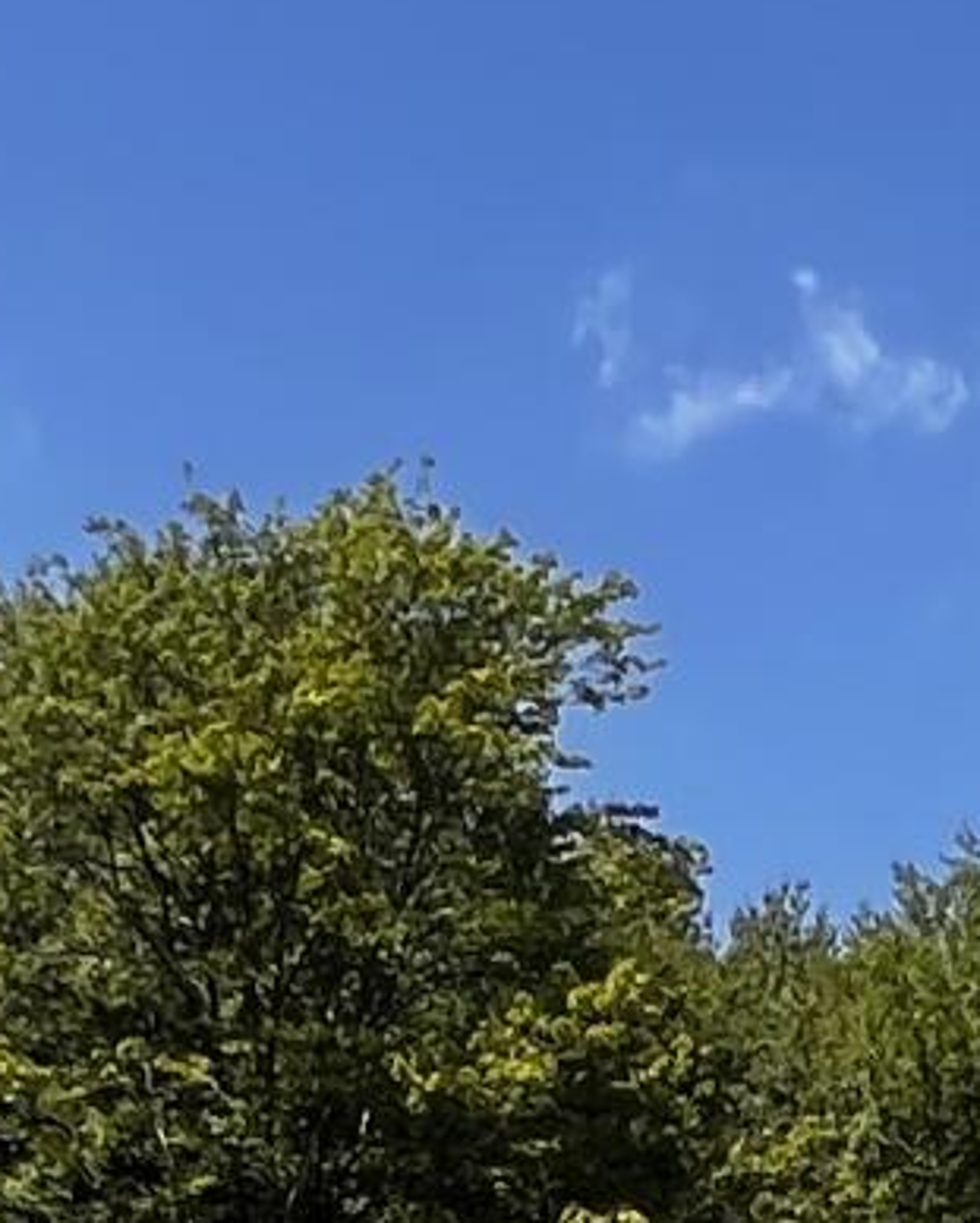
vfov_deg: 15.8
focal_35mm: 98
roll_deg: +1.7
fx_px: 3549
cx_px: 952
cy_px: 2364
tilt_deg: -2.1
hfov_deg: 15.5
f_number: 1.8
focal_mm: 1.57
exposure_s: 1/919
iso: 32
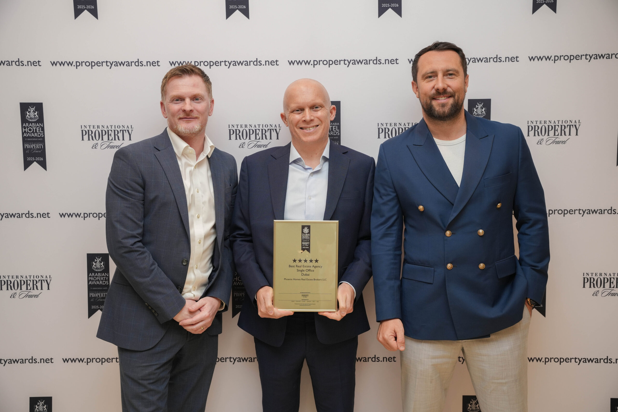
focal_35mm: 38
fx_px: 652
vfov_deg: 35.1
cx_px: 309
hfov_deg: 50.7
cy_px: 206
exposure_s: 1/160
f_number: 4.5
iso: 800
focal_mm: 38
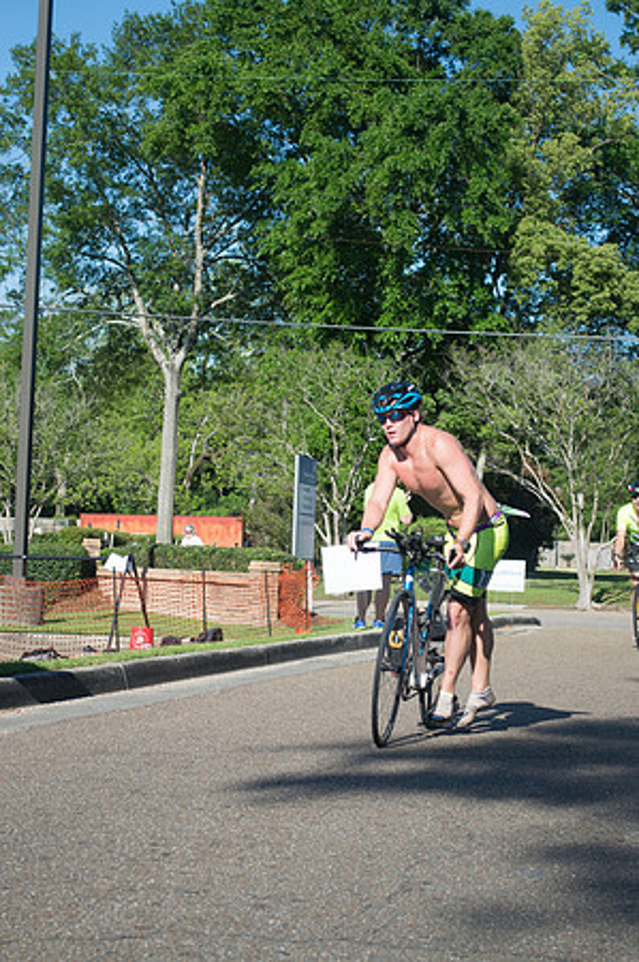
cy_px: 481
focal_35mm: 69
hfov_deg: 19.7
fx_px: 1841
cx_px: 320
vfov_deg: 29.3
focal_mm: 46
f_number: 6.3
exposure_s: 1/1600
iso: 400
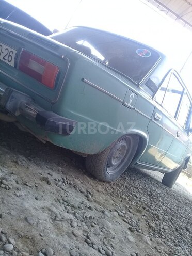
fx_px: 229
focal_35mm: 31
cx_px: 96
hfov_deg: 45.4
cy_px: 128
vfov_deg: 58.4
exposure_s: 1/145
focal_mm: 3.3
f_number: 2.2
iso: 50
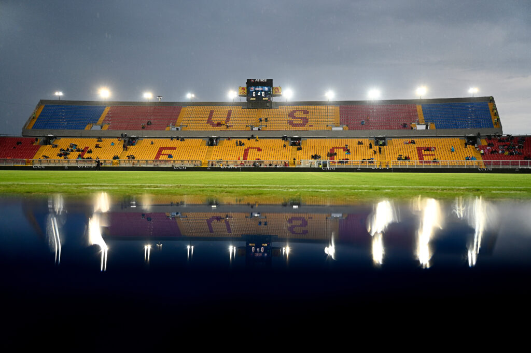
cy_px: 176
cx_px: 266
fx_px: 450
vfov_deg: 42.9
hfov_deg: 61.1
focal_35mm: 30
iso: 800
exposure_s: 1/320
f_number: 2.8
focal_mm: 30.5
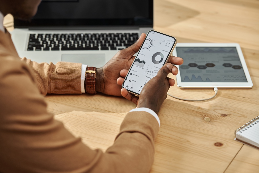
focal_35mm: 122
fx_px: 878
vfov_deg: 11.2
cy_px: 86
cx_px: 130
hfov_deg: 16.8
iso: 500
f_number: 4.5
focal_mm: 122
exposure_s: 1/160
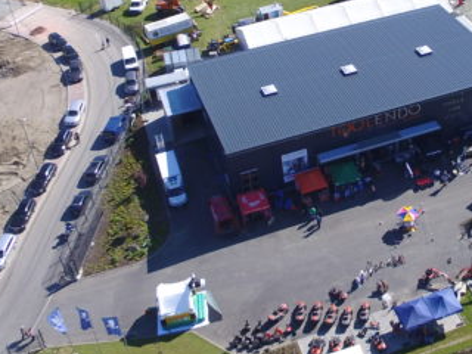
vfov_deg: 22.5
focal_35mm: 64
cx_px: 401
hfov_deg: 29.3
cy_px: 56
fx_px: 873
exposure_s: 1/686
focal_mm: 3.61
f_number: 2.8
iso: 100
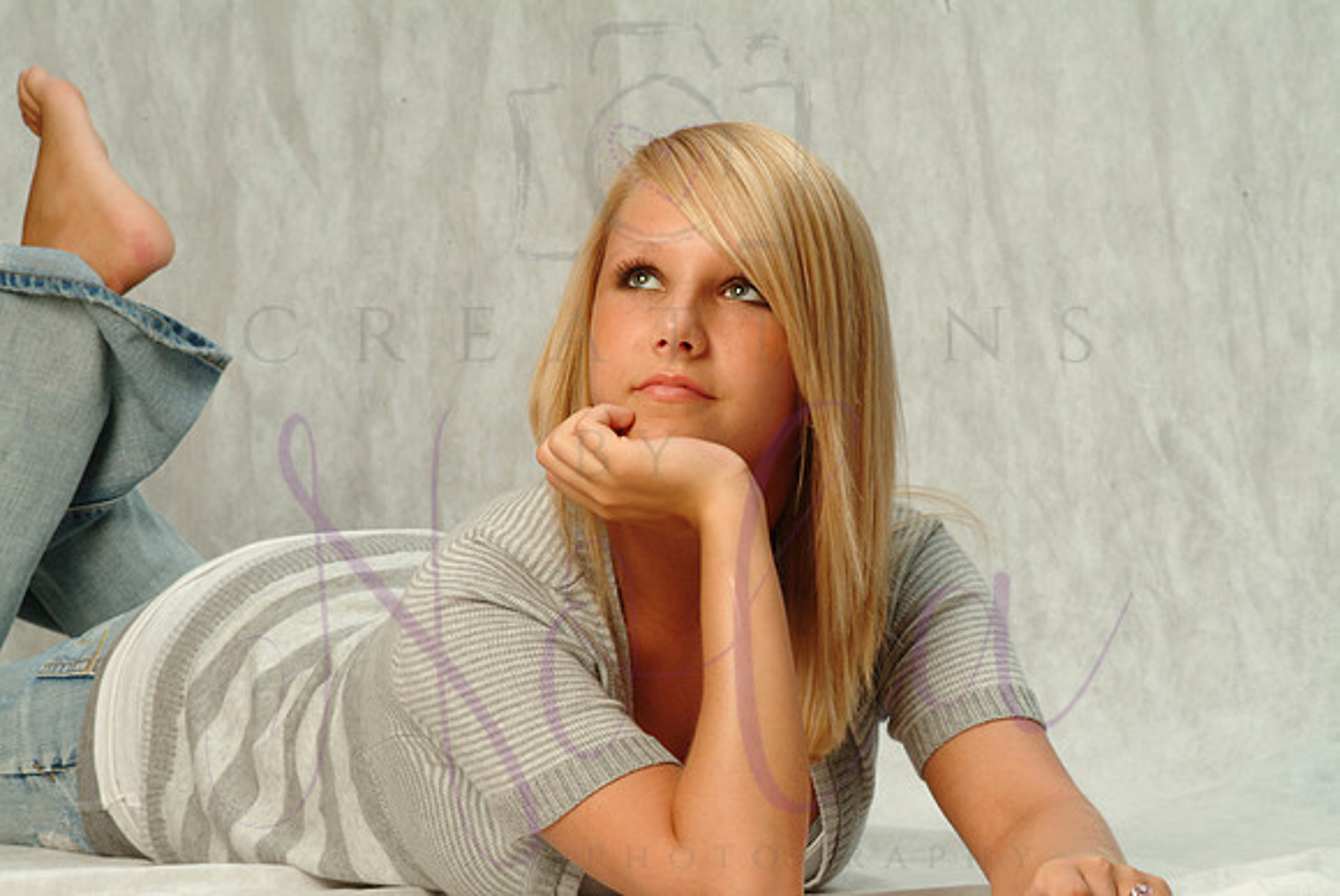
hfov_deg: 12.2
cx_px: 670
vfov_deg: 8.2
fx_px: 6259
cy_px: 448
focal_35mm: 168
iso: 400
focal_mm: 112
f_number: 13
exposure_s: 1/125
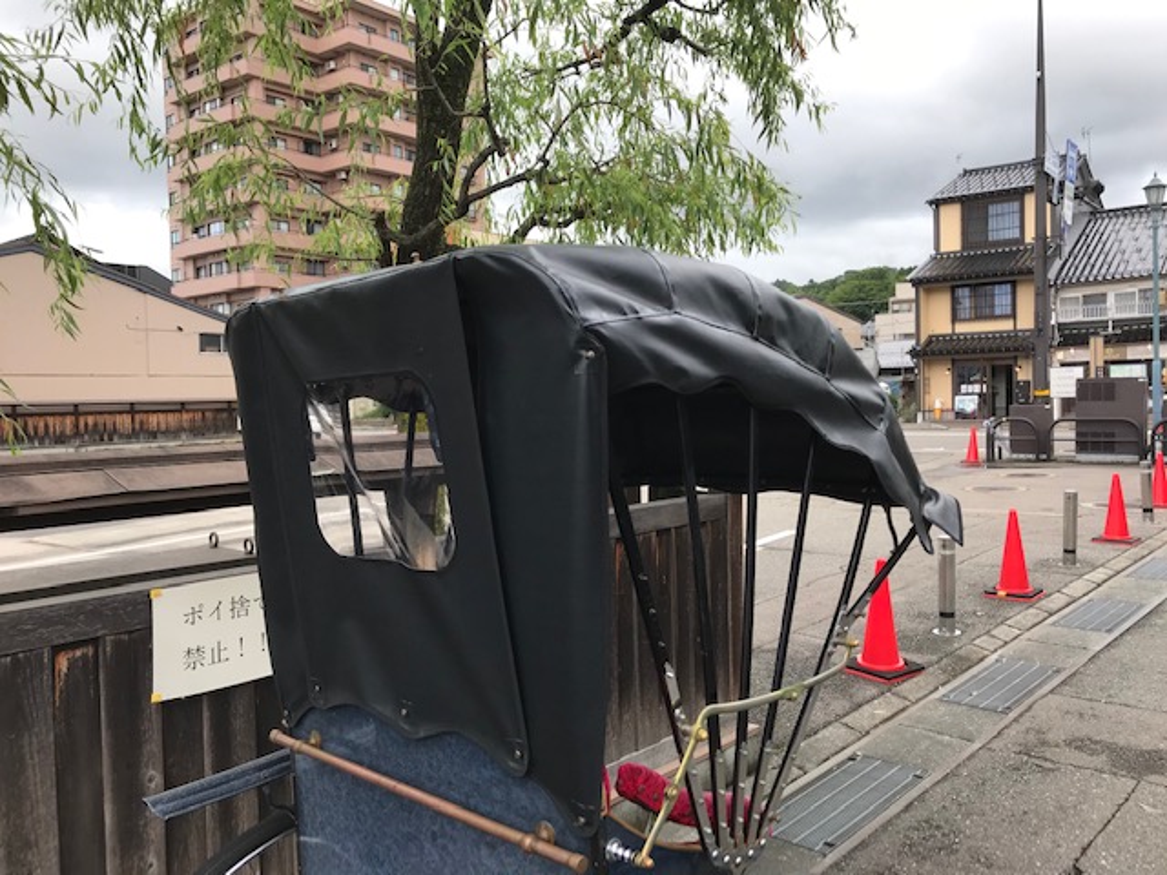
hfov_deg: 63.4
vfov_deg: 49.7
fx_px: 944
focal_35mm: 28
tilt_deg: -0.2
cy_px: 438
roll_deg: +0.7
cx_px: 584
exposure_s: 1/651
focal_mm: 3.99
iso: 20
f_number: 1.8
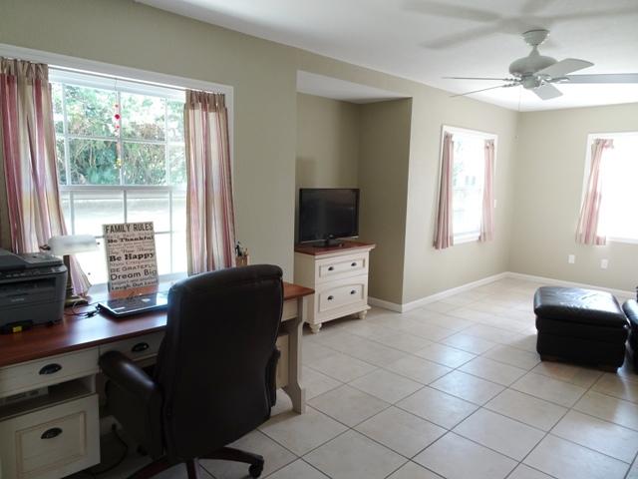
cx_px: 319
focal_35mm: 24
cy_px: 240
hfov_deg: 71.6
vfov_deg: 56.8
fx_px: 442
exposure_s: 1/30
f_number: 3.5
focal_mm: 4.1
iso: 160
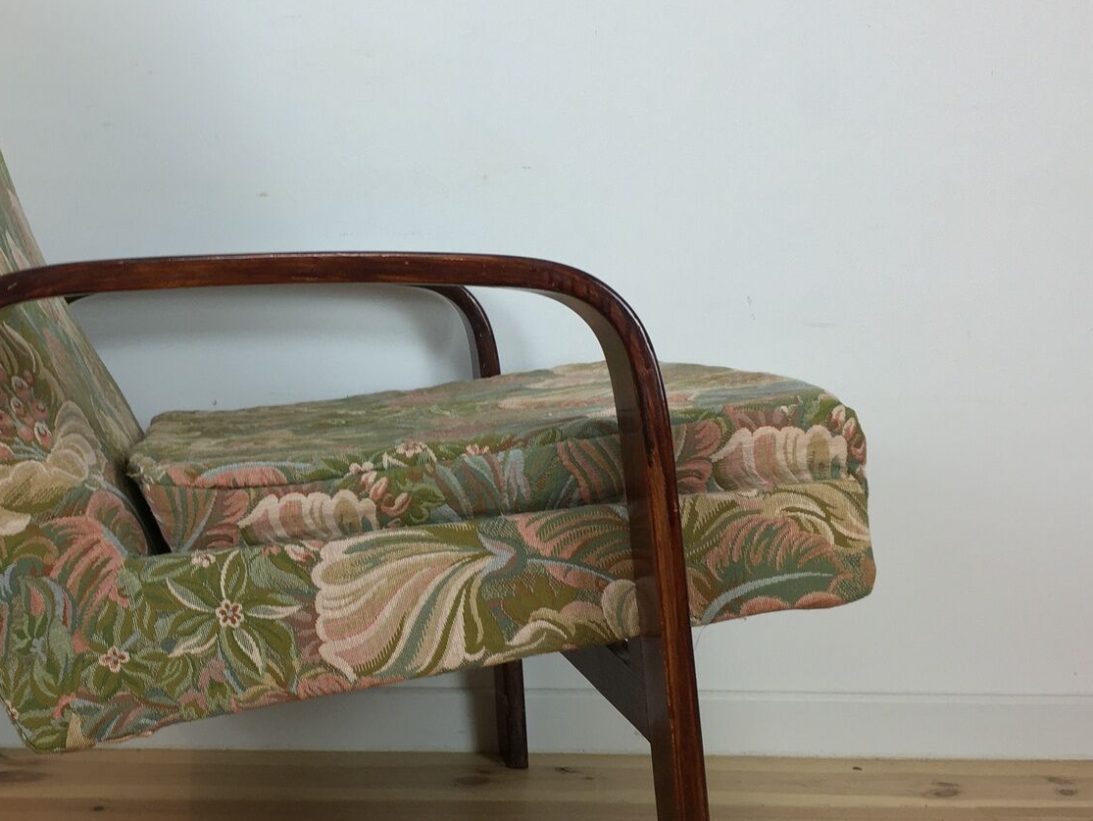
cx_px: 216
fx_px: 1642
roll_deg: -0.7
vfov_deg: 28.0
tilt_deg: -4.1
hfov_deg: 35.6
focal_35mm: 52
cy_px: 419
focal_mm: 4.15
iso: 32
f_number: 2.2
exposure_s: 1/33
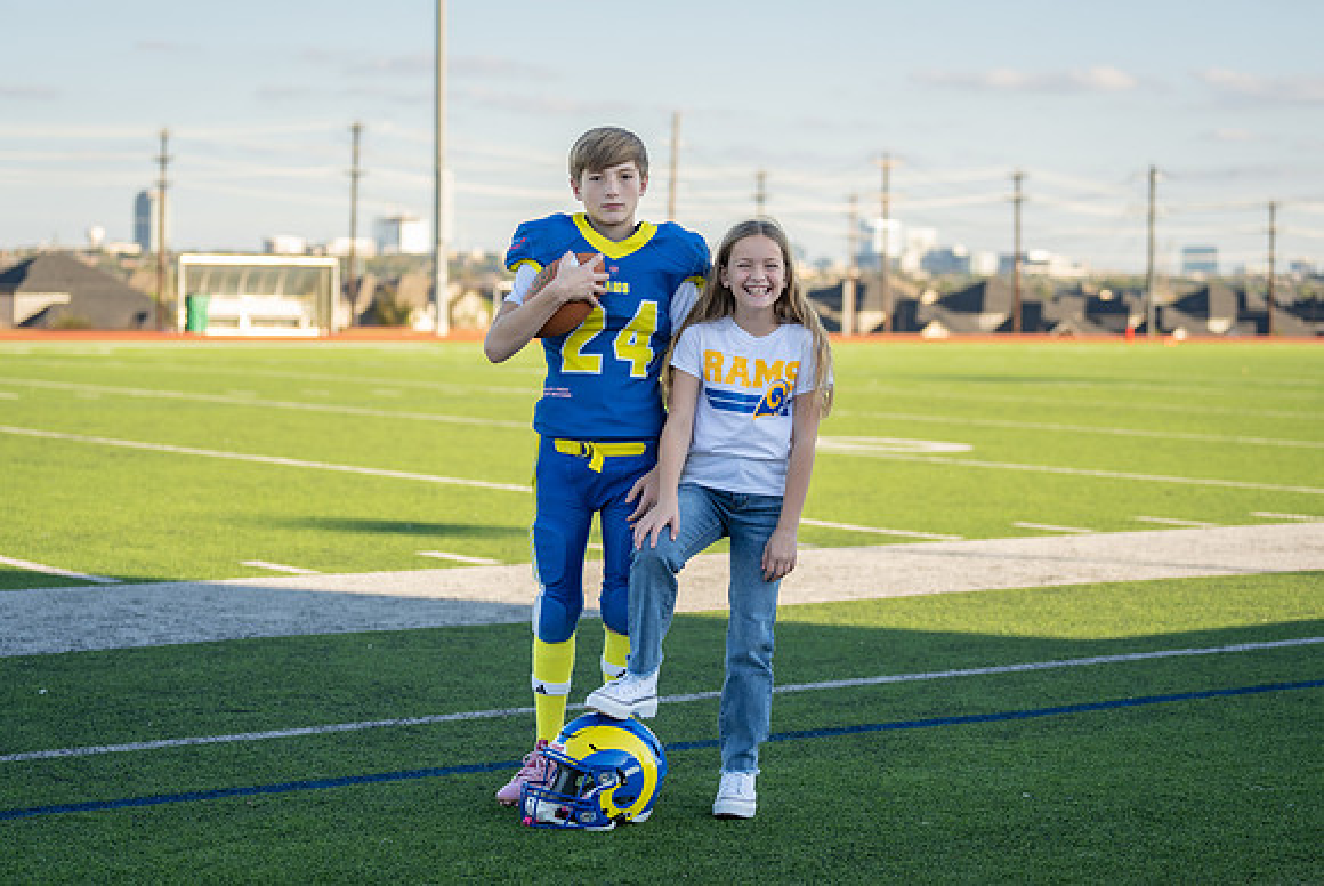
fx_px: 2841
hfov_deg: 26.2
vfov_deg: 17.7
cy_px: 434
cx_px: 650
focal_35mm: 77
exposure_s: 1/500
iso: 100
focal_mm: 70
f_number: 2.8
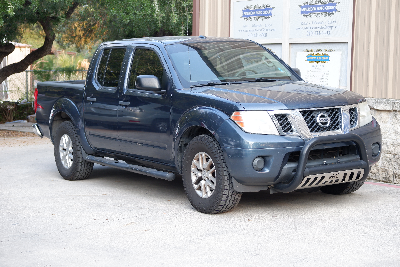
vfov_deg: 18.2
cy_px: 134
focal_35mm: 75
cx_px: 200
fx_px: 833
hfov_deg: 27.0
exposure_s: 1/150
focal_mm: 50
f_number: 3.6
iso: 200
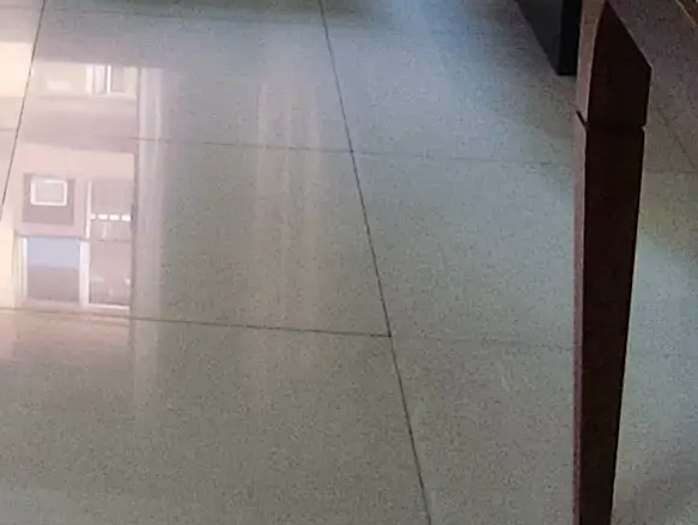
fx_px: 1816
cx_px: 30
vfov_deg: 14.0
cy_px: -506
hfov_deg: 21.1
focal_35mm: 90
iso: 125
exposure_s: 1/60
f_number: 2.2
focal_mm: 1.65
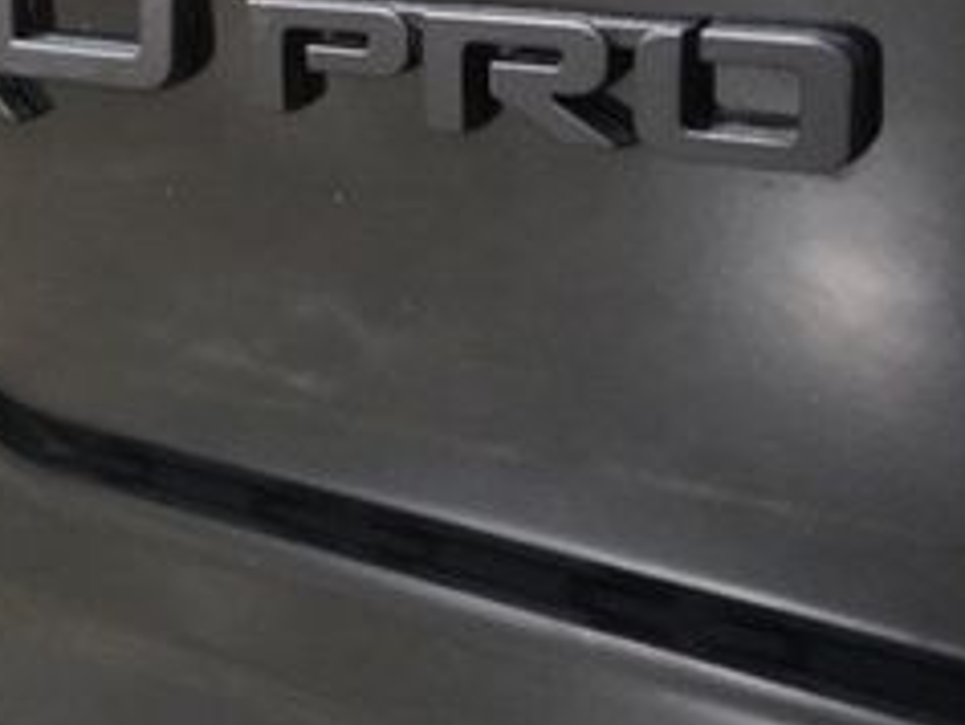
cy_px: 98
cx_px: -224
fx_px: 1952
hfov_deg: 24.8
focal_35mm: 70
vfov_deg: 20.7
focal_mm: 18
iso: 6400
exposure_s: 1/40
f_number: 4
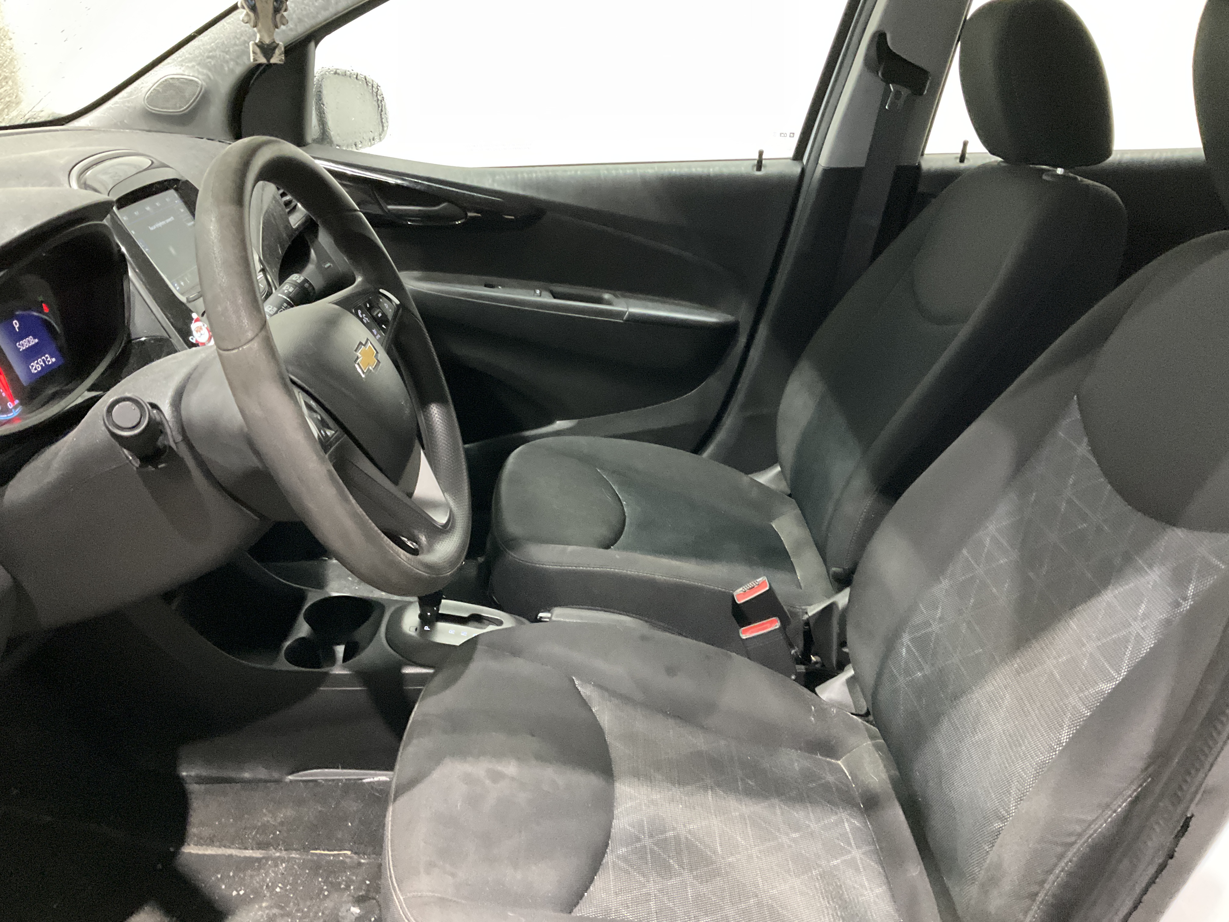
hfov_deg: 61.7
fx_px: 1030
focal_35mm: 29
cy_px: 461
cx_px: 614
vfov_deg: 48.2
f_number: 1.8
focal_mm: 3
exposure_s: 1/30
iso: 500
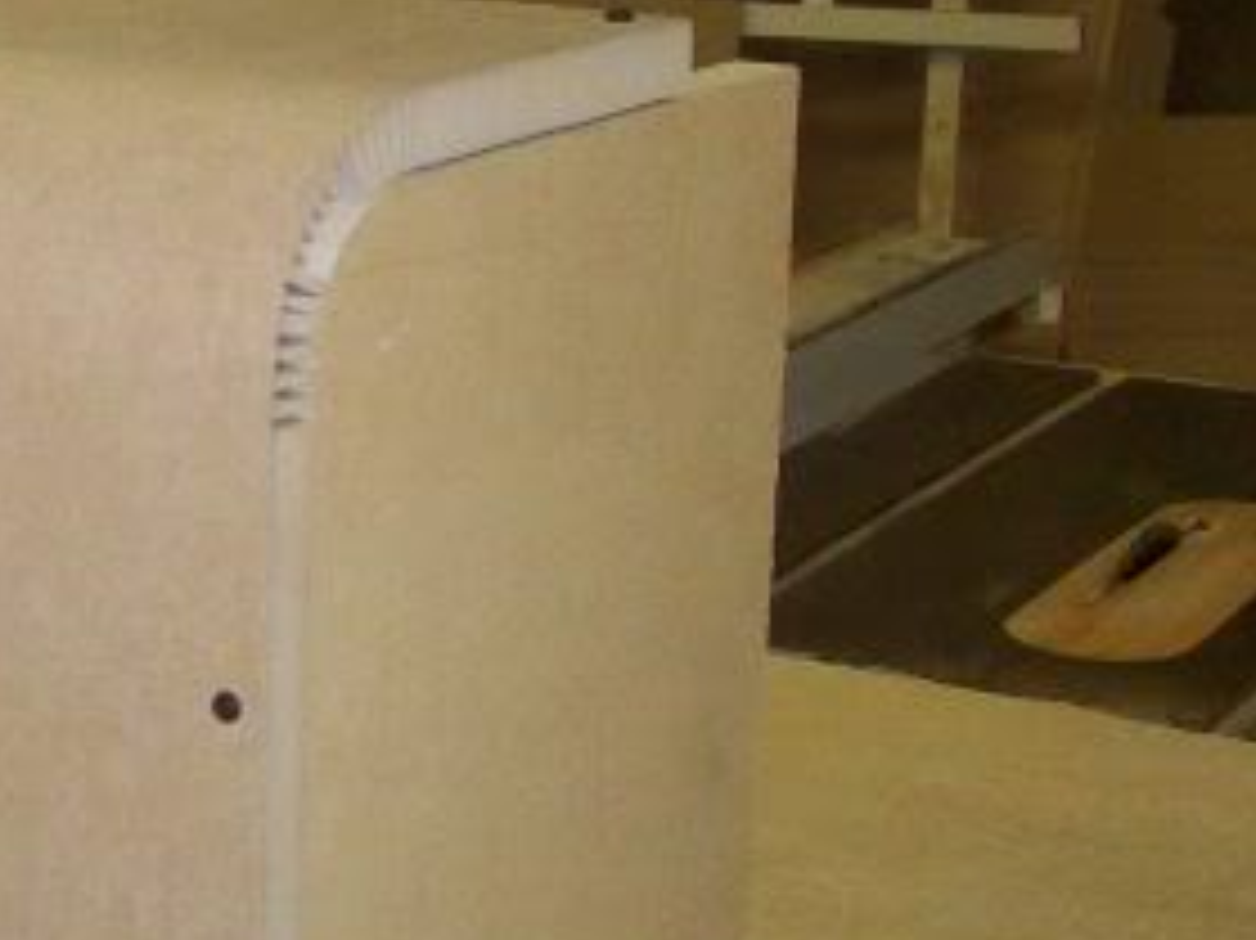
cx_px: -167
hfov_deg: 17.8
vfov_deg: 13.9
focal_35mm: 106
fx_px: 3844
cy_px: 405
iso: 200
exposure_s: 1/64
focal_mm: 6.2
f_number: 2.8
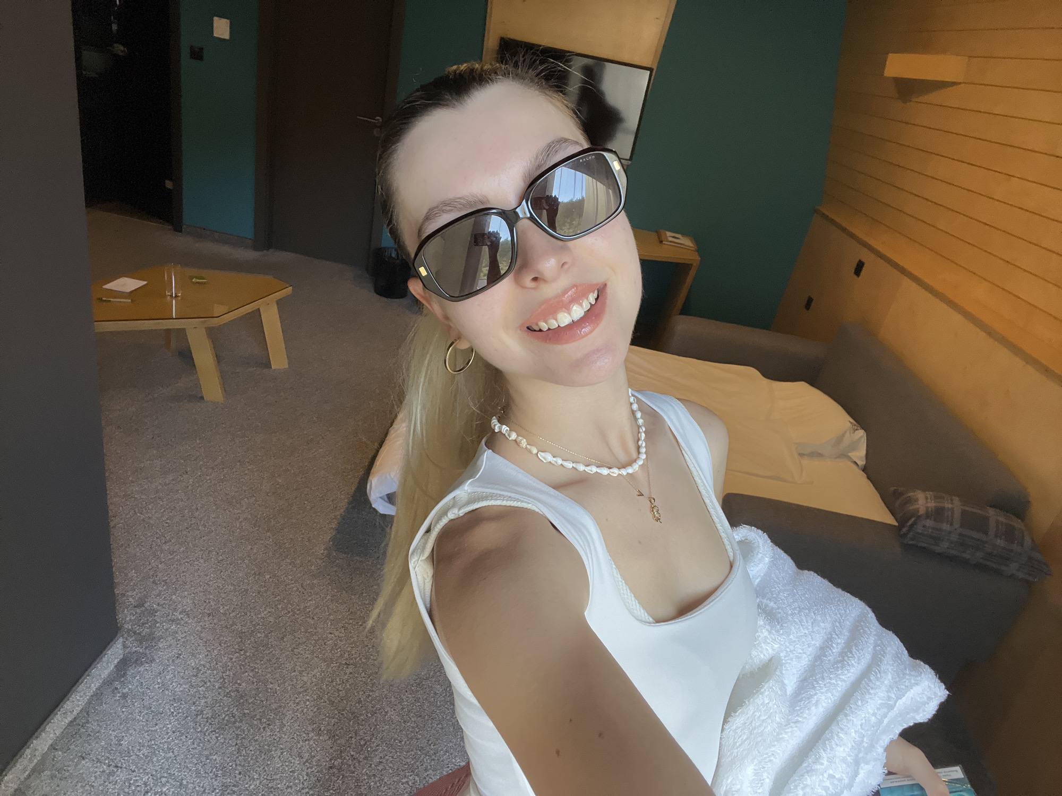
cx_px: 531
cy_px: 398
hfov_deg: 73.9
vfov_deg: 58.9
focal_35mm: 23
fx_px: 706
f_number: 2.2
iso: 200
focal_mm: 2.71
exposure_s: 1/60
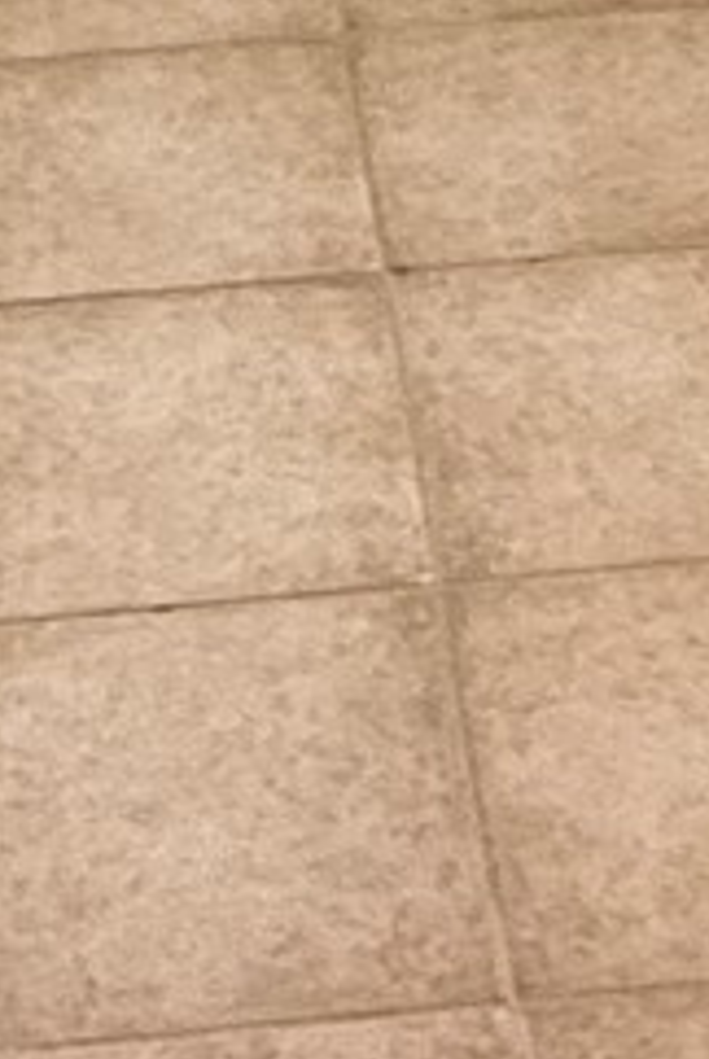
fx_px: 3623
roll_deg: +2.0
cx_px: 302
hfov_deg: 11.2
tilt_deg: -1.6
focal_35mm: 123
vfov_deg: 12.4
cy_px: -1632
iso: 500
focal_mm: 2.22
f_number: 2.2
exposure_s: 1/120
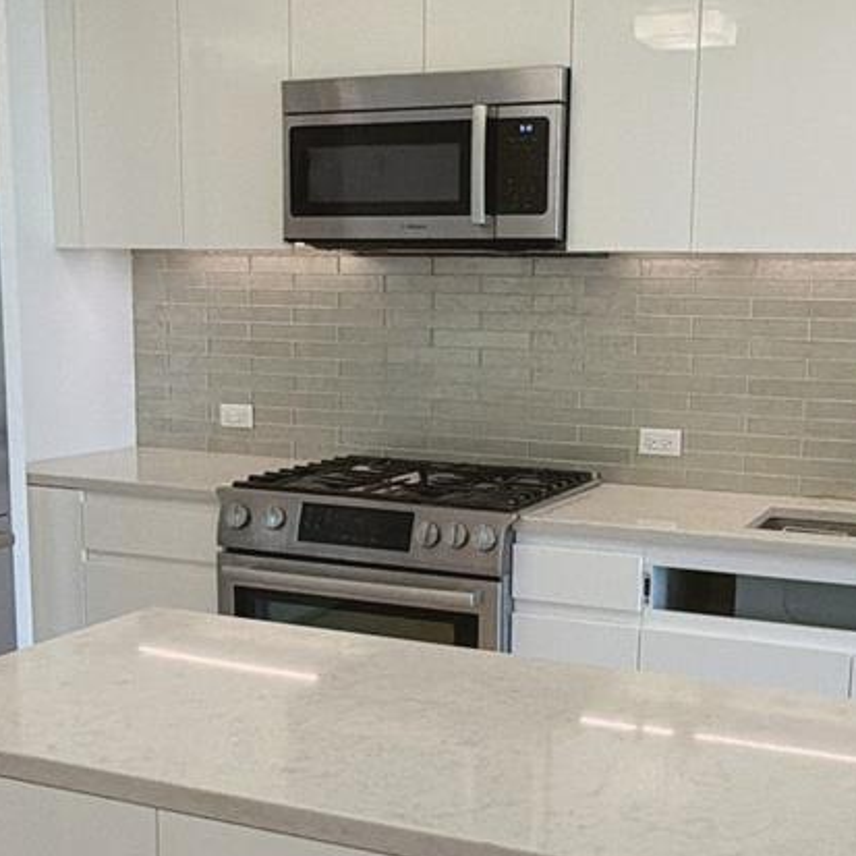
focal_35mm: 46
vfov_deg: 36.6
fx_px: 1287
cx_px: 520
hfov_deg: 36.6
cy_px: 524
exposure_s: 1/120
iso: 200
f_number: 2.2
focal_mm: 2.22
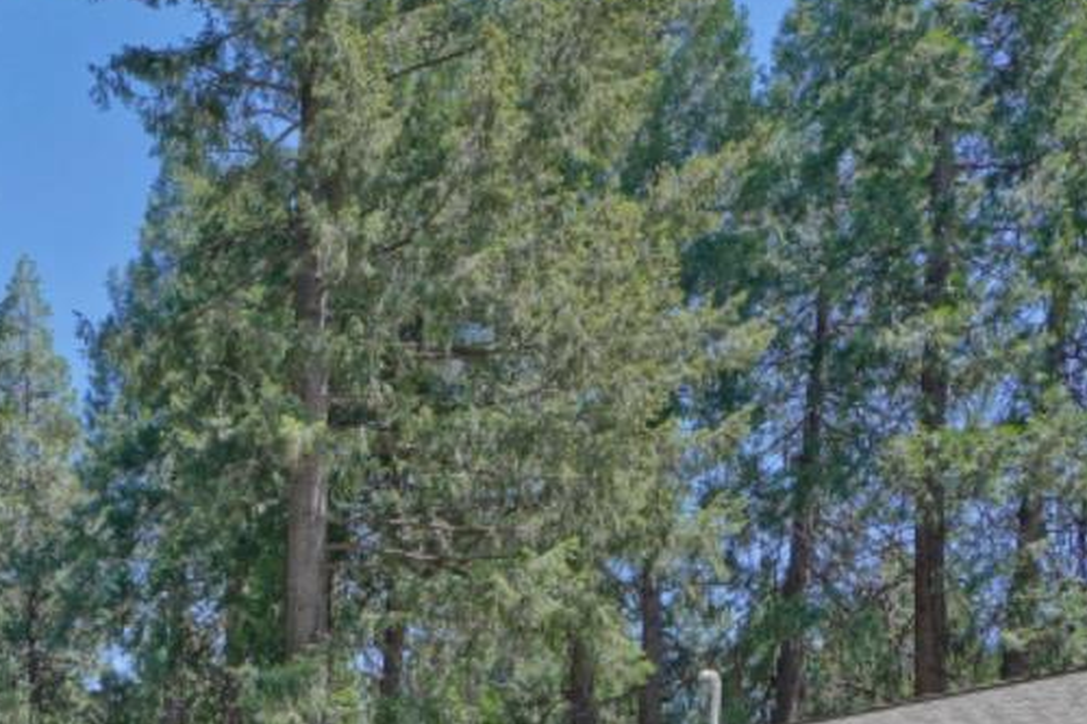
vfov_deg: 23.6
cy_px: 1020
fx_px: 1449
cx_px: -89
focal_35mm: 48
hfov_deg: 35.5
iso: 100
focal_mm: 16
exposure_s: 1/100
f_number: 7.1
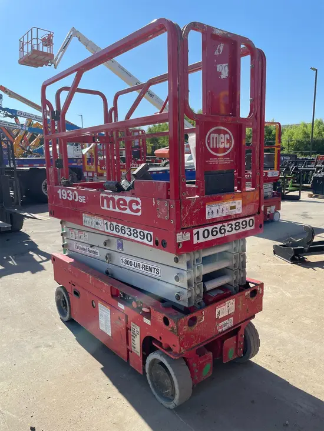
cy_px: 216
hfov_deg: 53.1
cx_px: 162
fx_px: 324
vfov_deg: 67.3
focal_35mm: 26
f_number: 1.6
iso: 50
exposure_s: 1/3509
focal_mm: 4.2
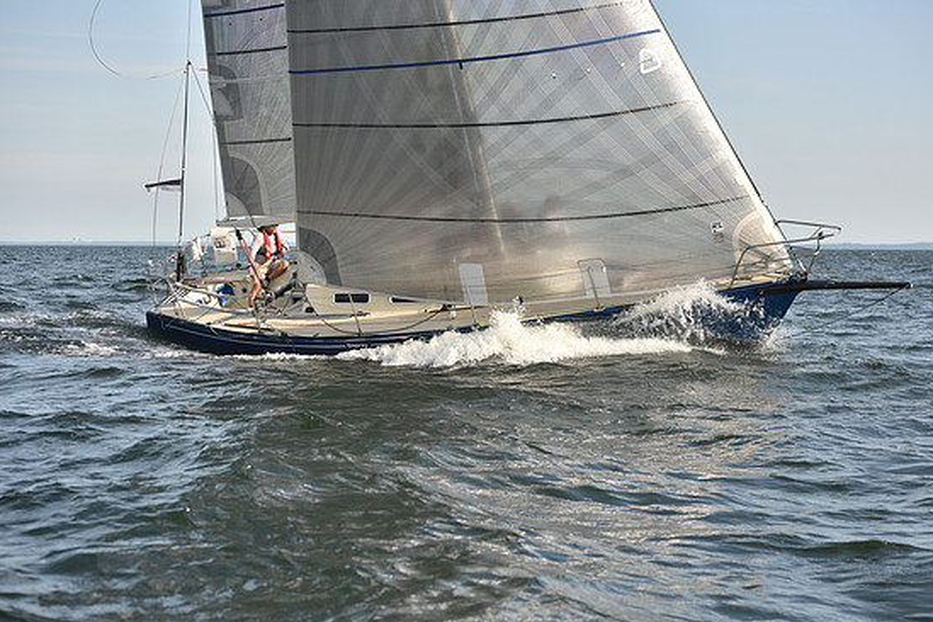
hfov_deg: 27.3
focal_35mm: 74
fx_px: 1918
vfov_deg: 18.4
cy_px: 302
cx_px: 489
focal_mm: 70
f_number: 4.5
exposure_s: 1/640
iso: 250
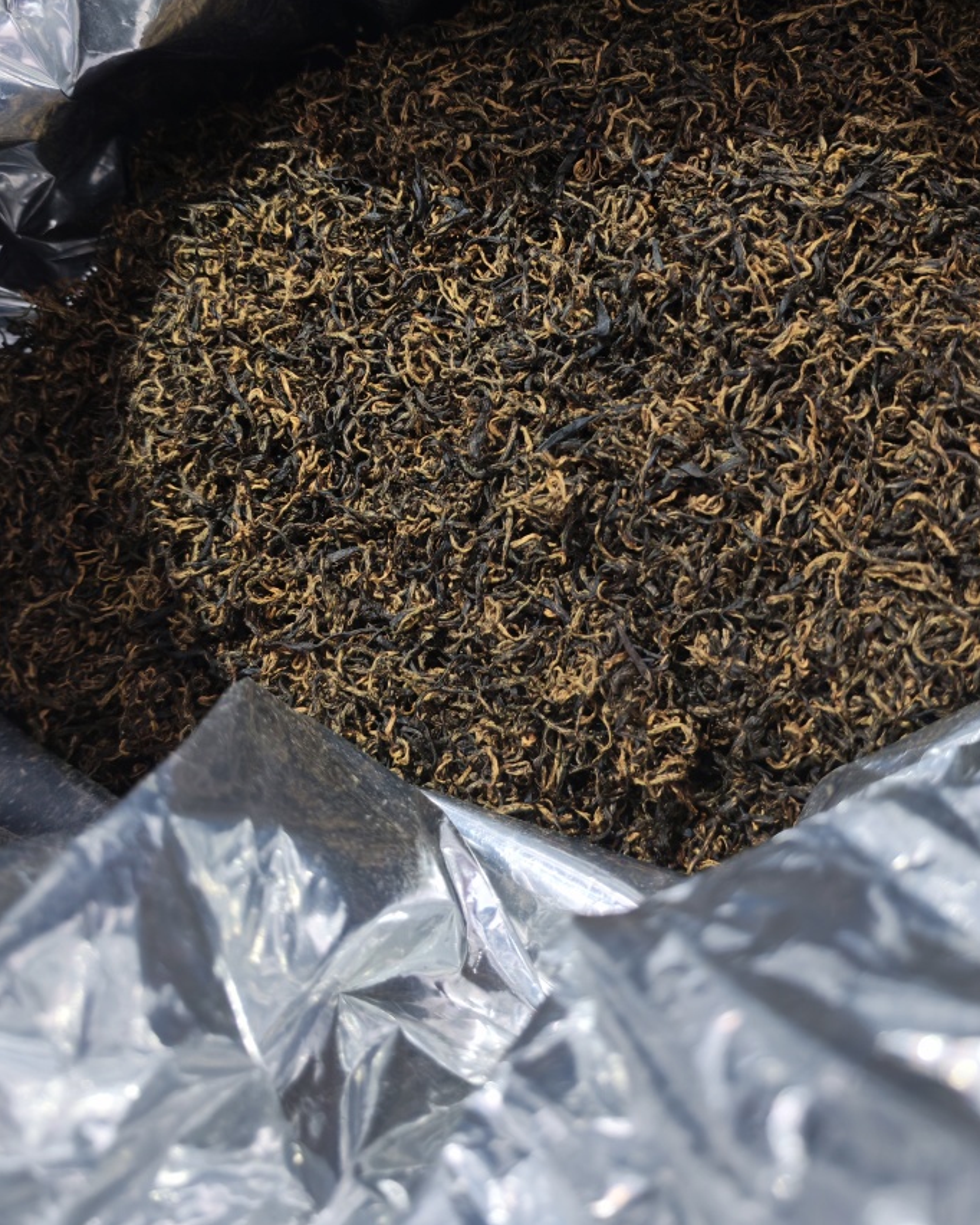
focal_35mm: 33
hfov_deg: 44.5
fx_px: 1196
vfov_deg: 53.7
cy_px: 465
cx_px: 549
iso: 640
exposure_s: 1/50
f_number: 1.95
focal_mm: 5.52
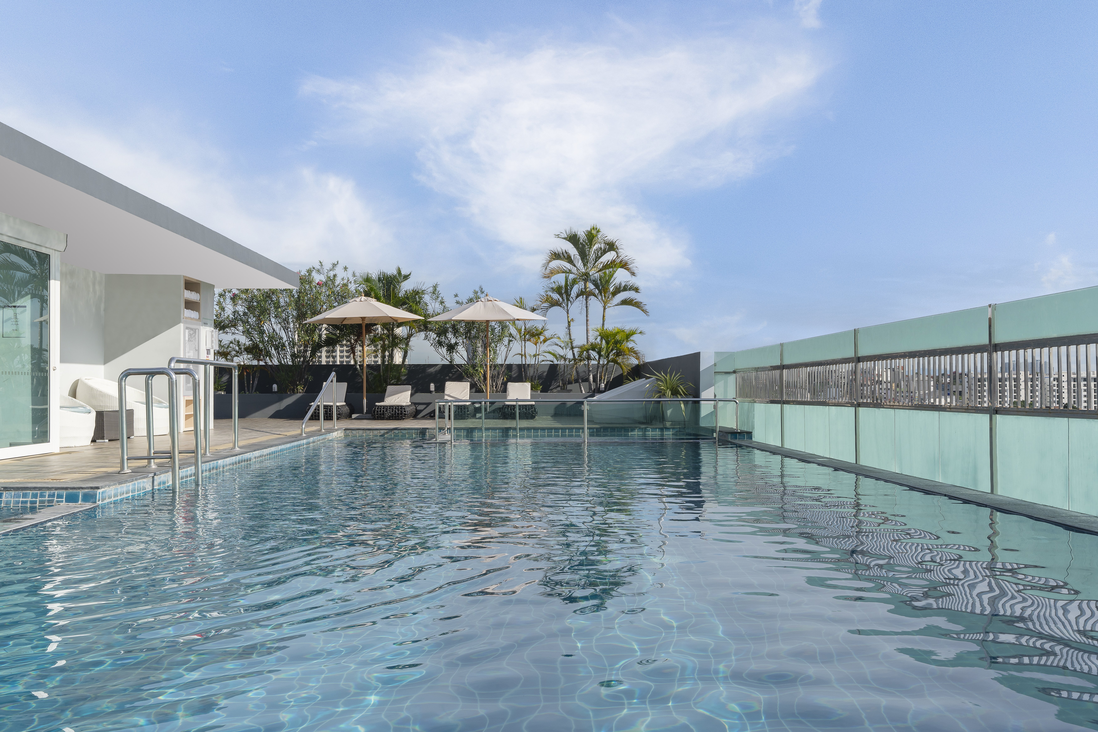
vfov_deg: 73.7
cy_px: 366
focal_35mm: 16
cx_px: 549
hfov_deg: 96.7
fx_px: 488
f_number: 13
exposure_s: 1/250
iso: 200
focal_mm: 16
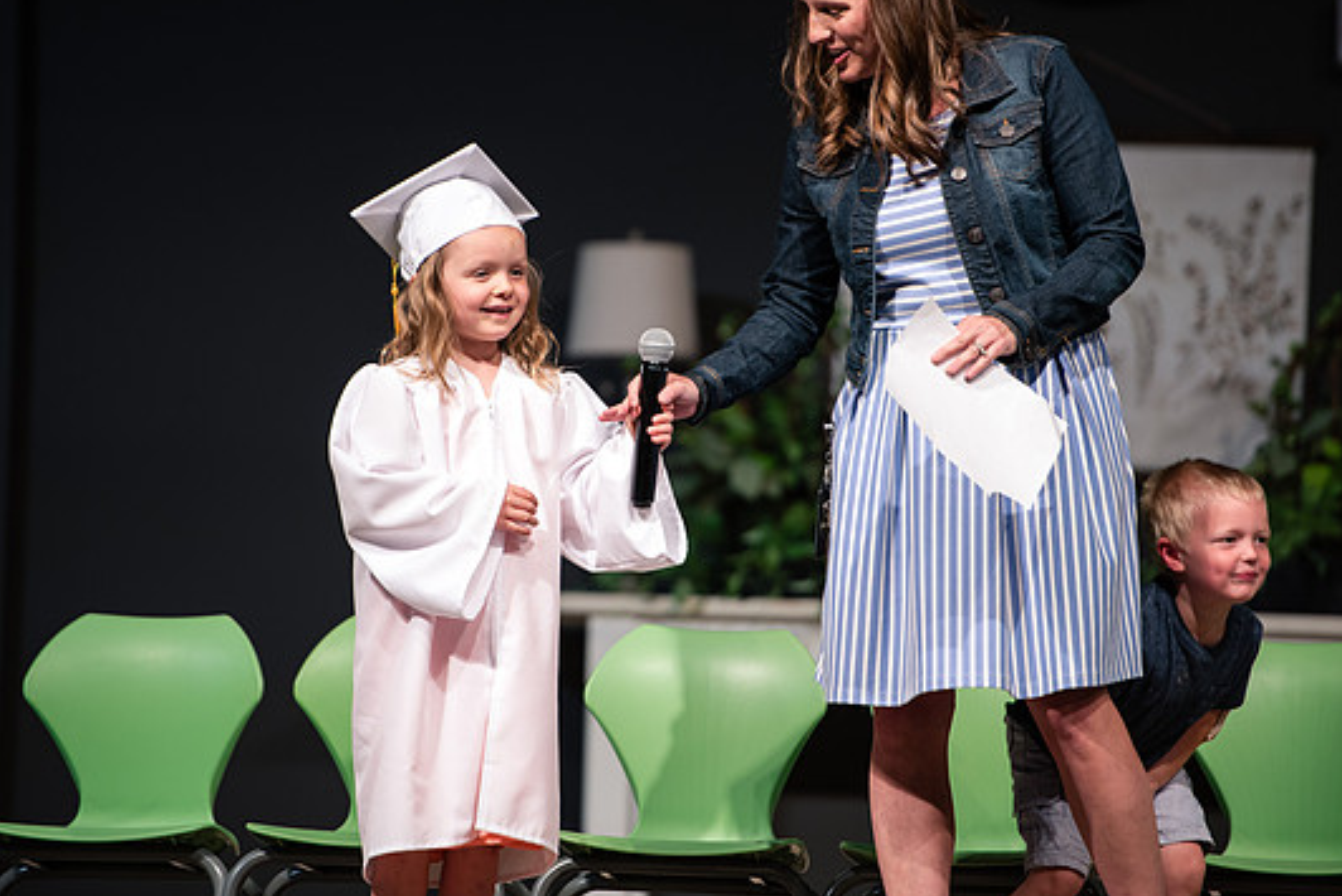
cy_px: 413
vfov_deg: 6.3
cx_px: 651
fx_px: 8128
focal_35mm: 218
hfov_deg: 9.4
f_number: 2.8
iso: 500
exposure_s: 1/250
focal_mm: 200
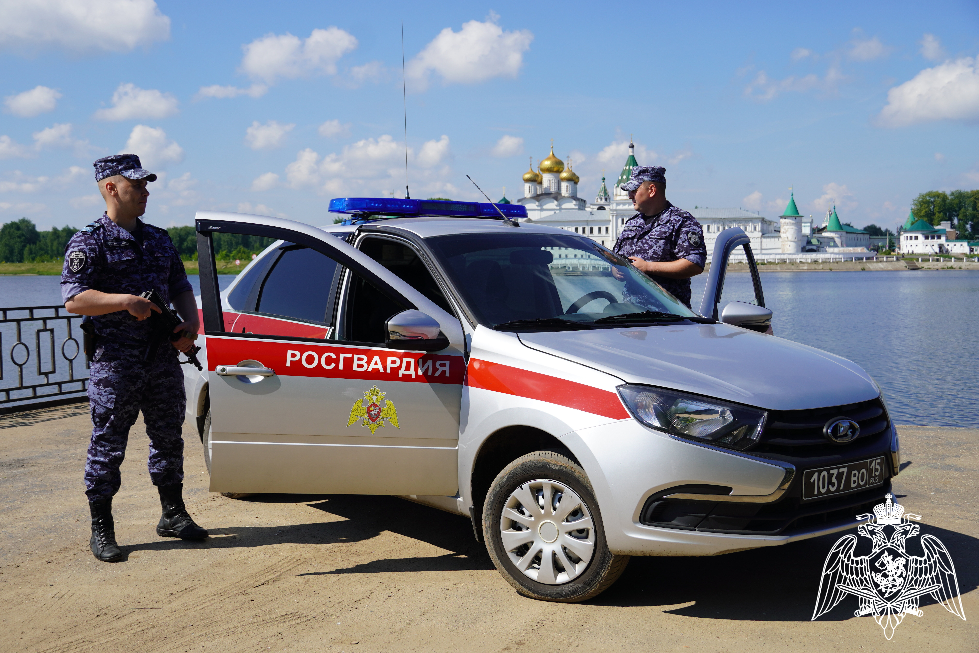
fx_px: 1183
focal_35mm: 44
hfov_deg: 45.0
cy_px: 326
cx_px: 490
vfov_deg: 30.8
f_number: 5
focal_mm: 29
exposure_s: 1/800
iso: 100
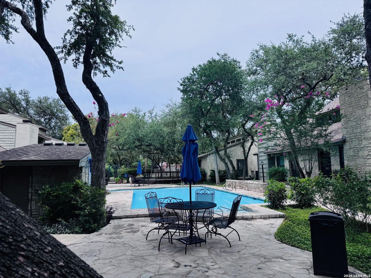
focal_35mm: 24
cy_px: 139
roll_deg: +0.9
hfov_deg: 71.6
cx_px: 186
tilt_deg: +6.1
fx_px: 257
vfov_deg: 56.8
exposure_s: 1/5348
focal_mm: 6.76
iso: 80
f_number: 1.78
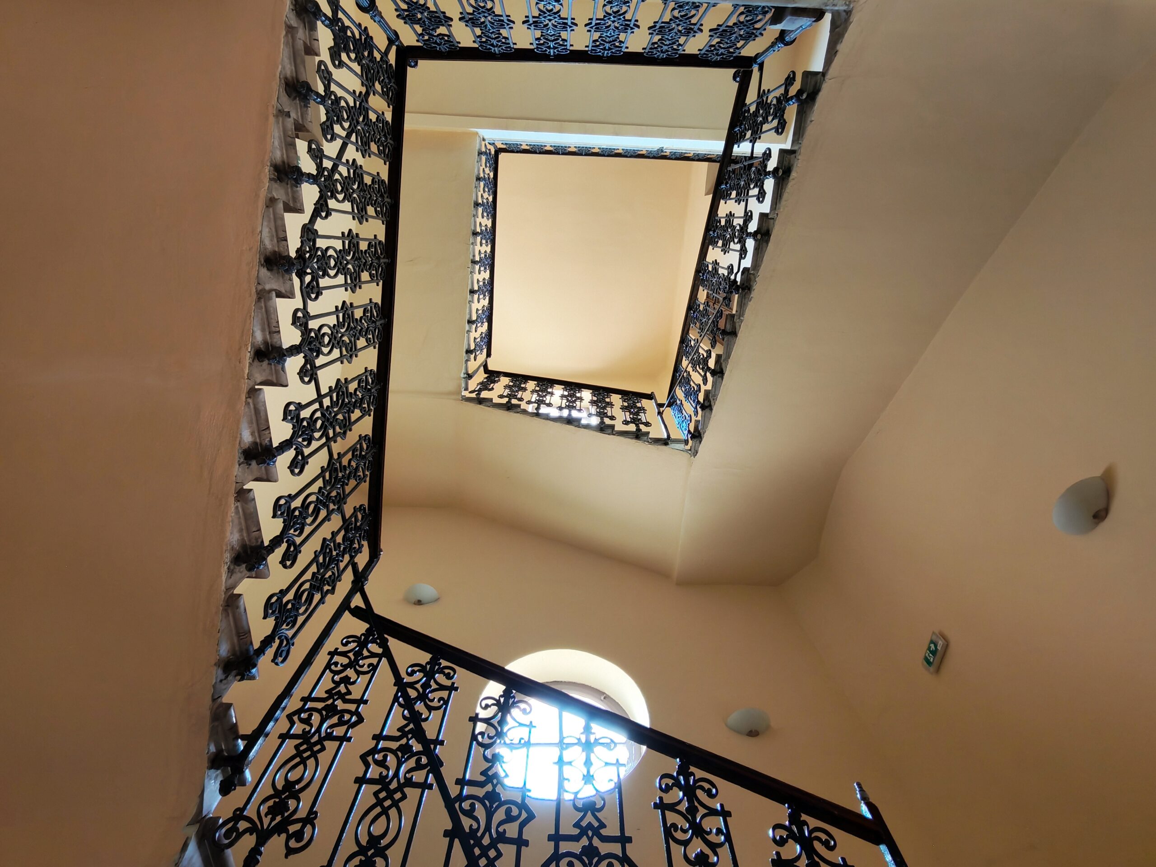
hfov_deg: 94.5
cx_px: 578
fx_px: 534
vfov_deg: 78.1
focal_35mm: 16
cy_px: 434
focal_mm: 1.96
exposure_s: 1/33
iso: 100
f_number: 2.2
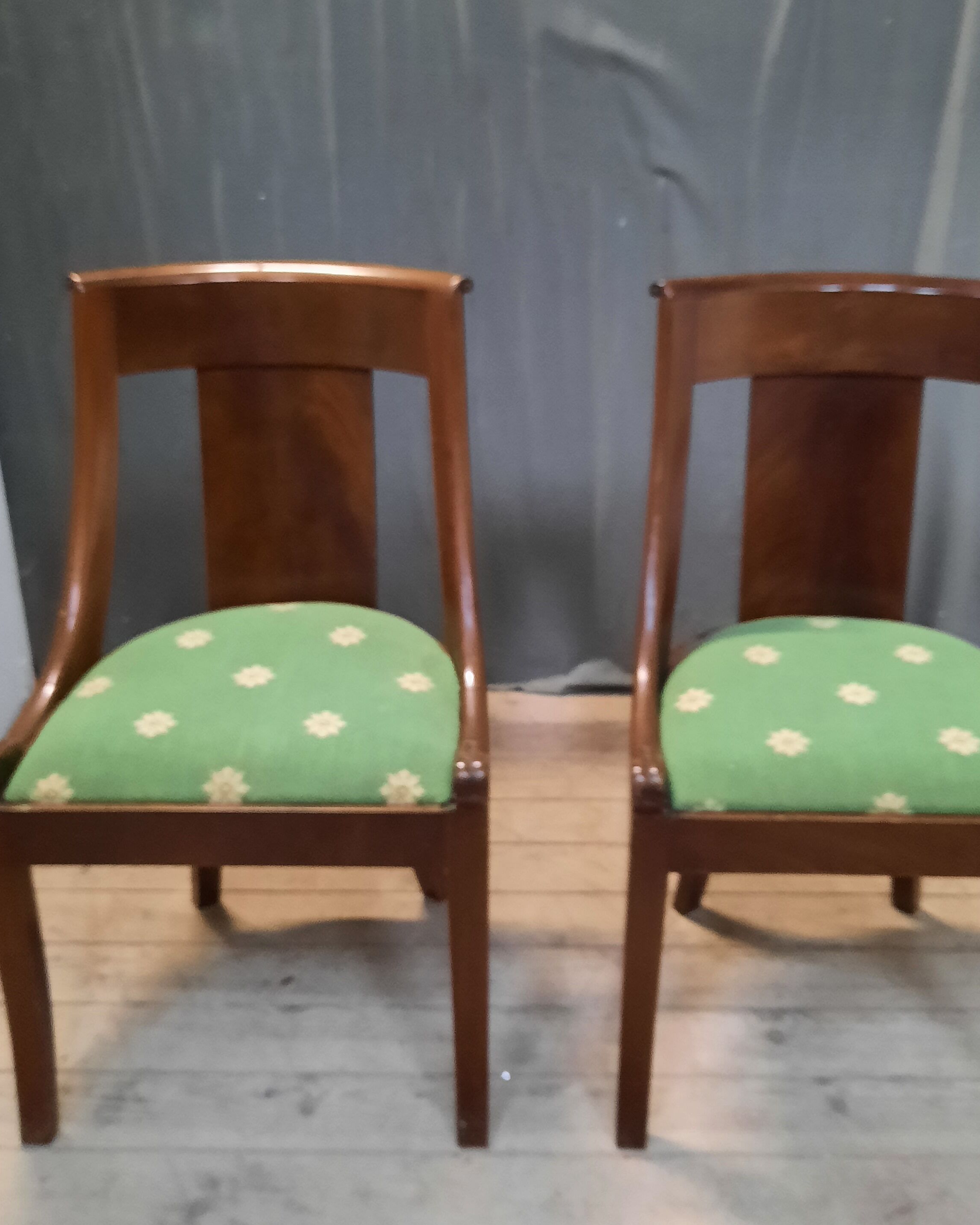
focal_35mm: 34
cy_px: 587
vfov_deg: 52.8
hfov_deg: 43.3
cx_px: 541
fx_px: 1233
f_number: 2
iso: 1000
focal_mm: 4.6
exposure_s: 1/20
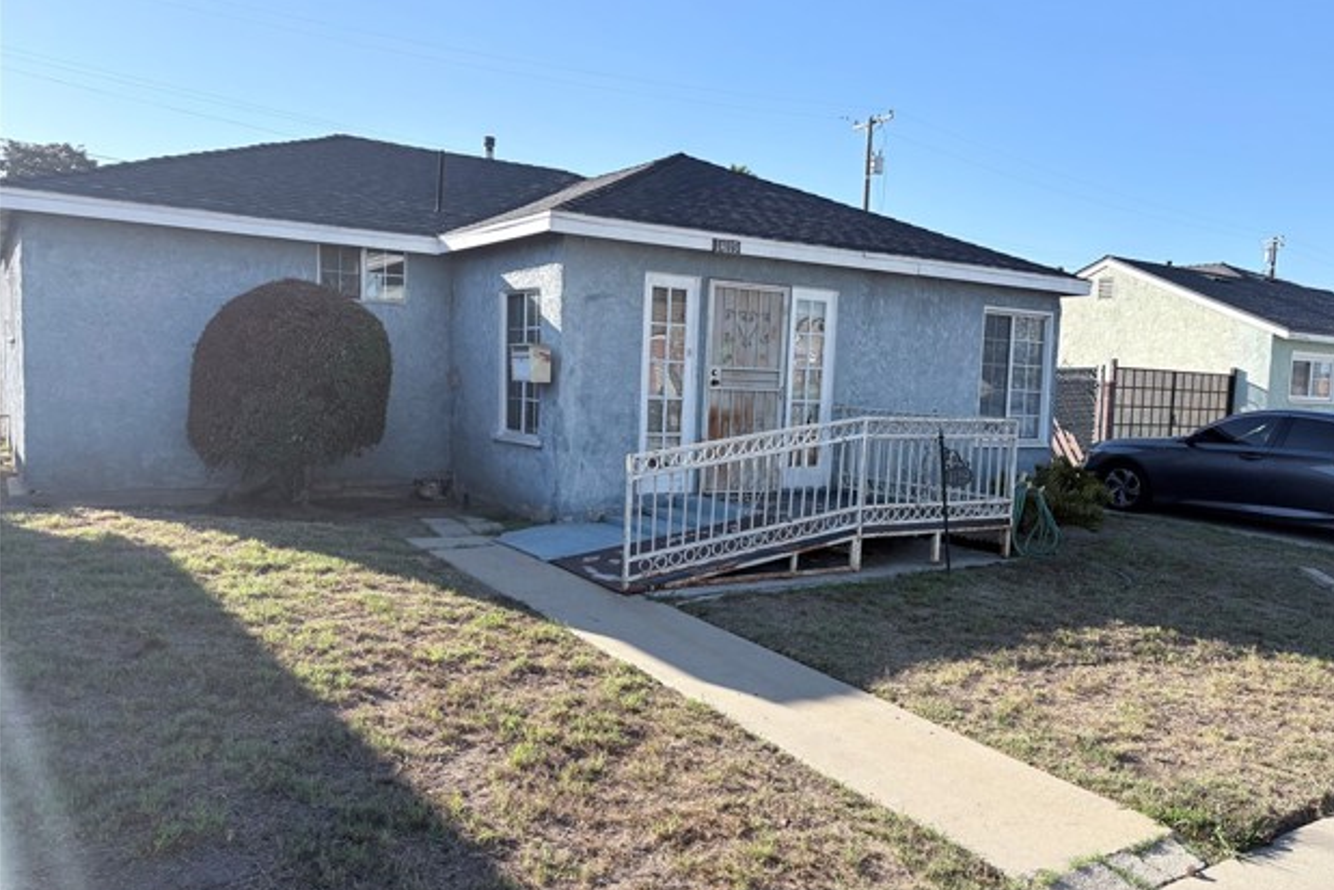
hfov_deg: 65.5
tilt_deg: -4.2
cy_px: 469
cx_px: 689
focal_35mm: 28
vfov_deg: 46.4
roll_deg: -2.4
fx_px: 1037
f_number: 1.6
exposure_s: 1/1751
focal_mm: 5.96
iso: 50
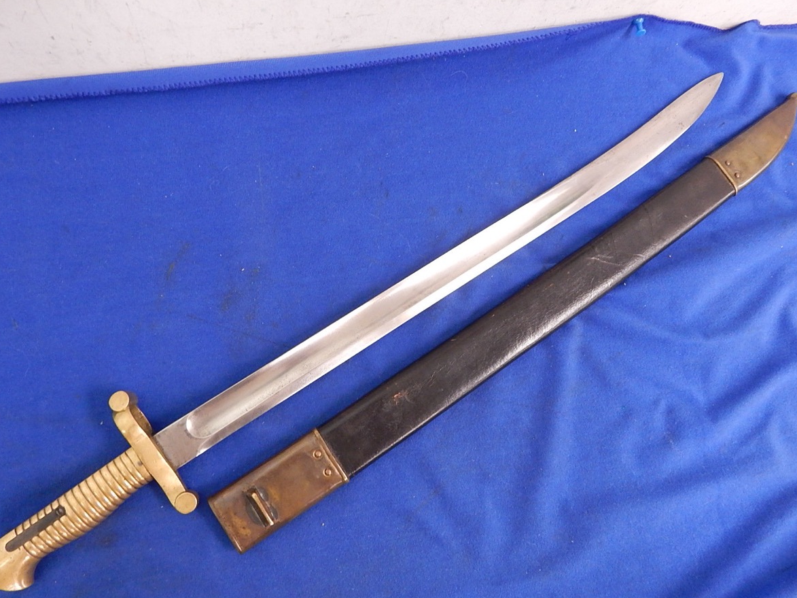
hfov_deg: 71.6
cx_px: 392
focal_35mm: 24
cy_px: 319
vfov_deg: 56.8
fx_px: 553
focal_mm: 4
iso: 400
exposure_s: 1/20
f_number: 3
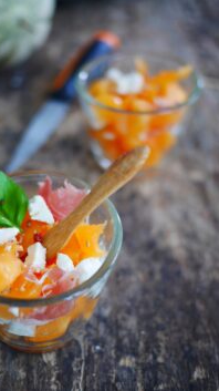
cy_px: 196
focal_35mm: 44
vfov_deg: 46.4
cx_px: 88
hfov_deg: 27.0
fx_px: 455
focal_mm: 20
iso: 200
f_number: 1.7
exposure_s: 1/80
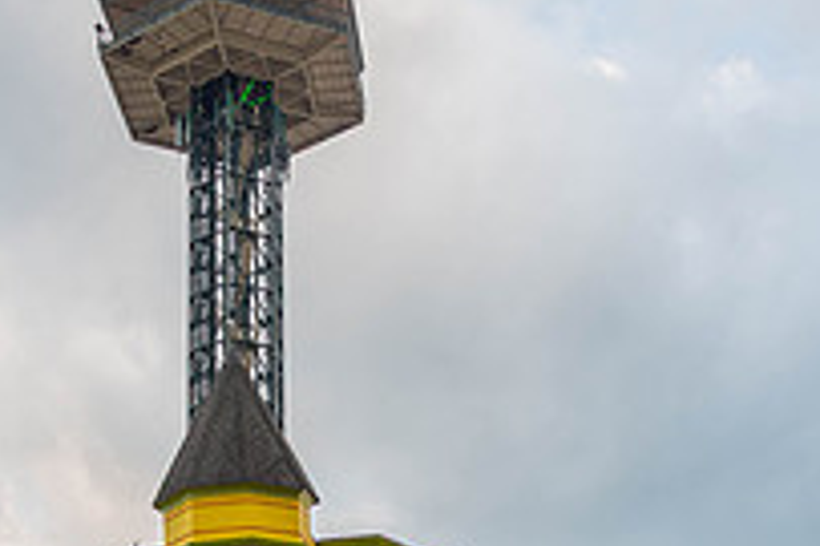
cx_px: 388
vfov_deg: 16.2
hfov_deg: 25.4
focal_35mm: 80
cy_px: 702
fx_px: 1821
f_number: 7.1
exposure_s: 1/30
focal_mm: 28
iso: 125
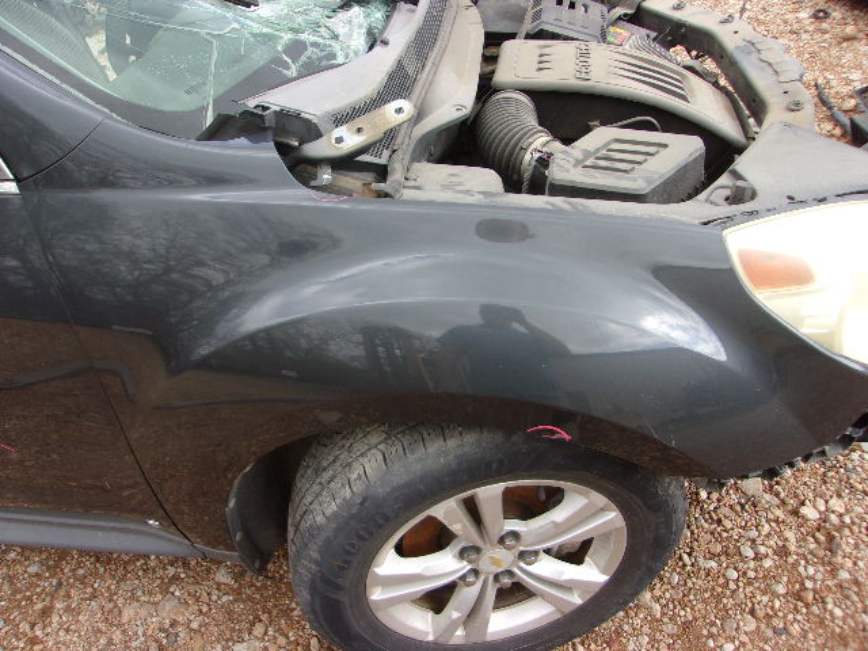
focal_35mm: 27
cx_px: 434
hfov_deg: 65.3
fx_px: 677
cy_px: 326
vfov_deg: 51.4
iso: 80
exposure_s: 1/240
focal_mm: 4.9
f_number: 3
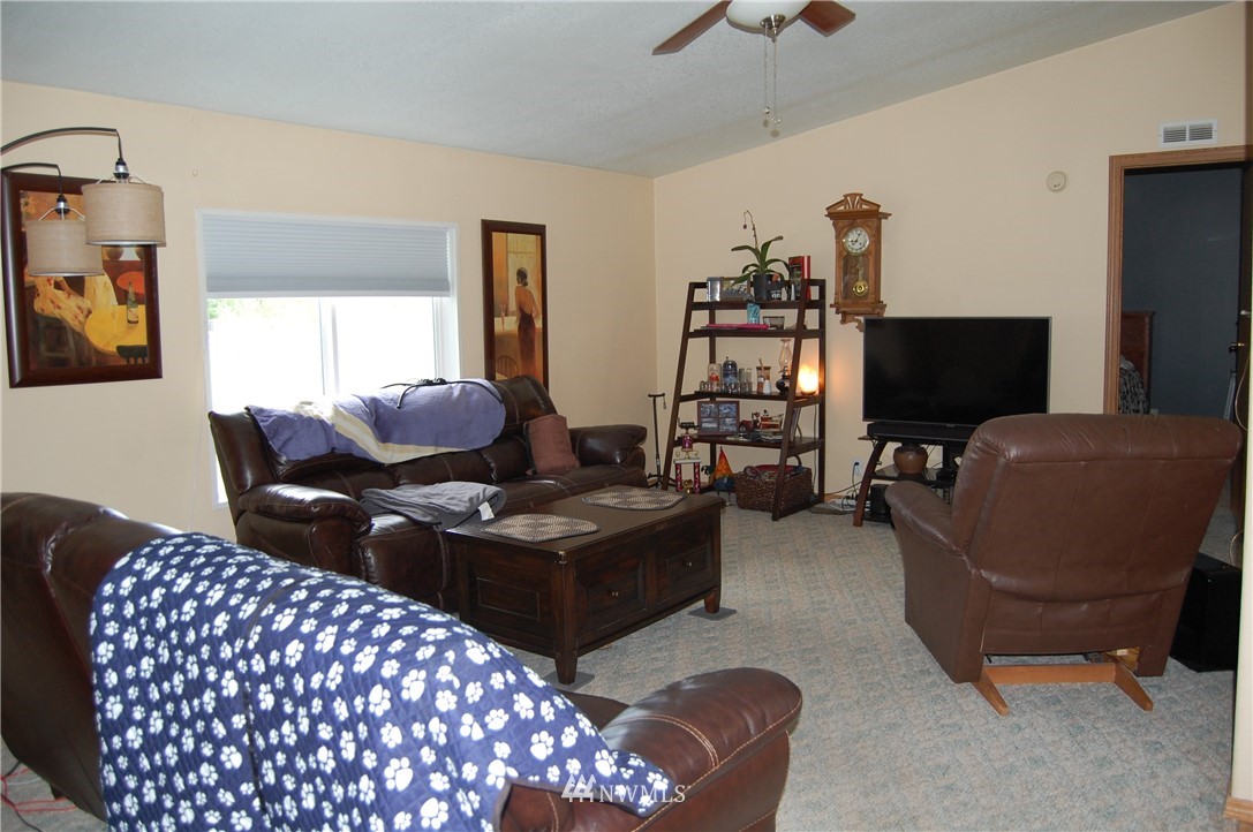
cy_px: 416
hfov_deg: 67.4
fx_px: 939
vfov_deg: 47.8
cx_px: 626
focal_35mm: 27
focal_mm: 18
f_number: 3.5
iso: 400
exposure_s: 1/60
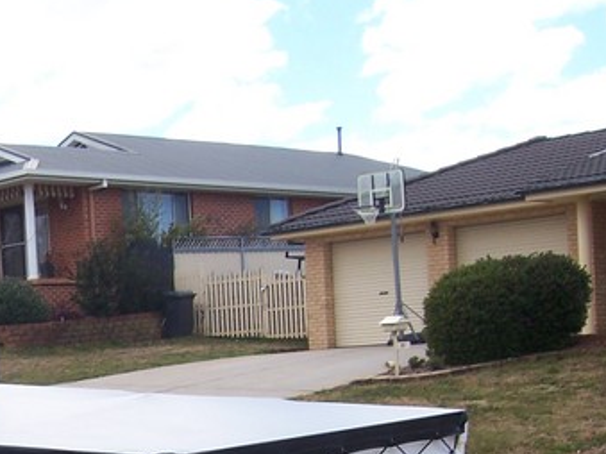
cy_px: 511
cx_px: -95
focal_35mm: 85
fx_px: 1488
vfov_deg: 16.8
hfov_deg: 21.6
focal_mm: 6
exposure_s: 1/250
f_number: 4.8
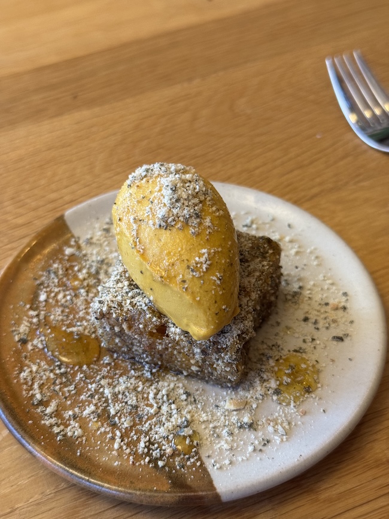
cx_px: 194
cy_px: 260
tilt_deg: -47.1
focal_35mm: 48
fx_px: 719
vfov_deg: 39.7
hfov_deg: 30.3
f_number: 1.78
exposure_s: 1/50
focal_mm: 6.76
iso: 200
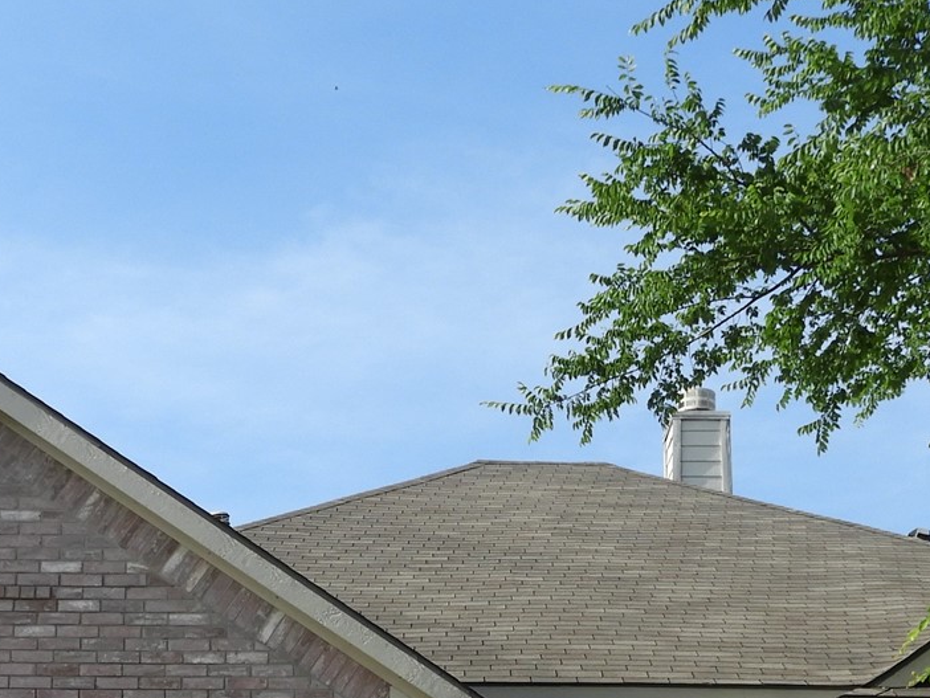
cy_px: 739
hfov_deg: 27.8
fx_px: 1881
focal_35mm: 70
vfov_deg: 20.2
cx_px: 489
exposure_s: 1/1000
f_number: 3.3
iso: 100
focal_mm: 4.3
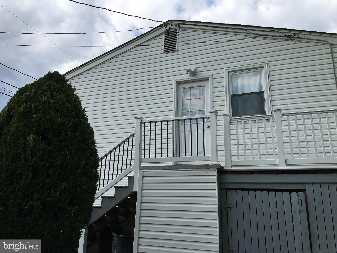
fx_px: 282
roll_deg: -2.3
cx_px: 168
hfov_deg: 61.7
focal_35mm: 29
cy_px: 126
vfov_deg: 48.2
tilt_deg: +20.5
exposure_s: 1/1374
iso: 25
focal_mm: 4.15
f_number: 2.2
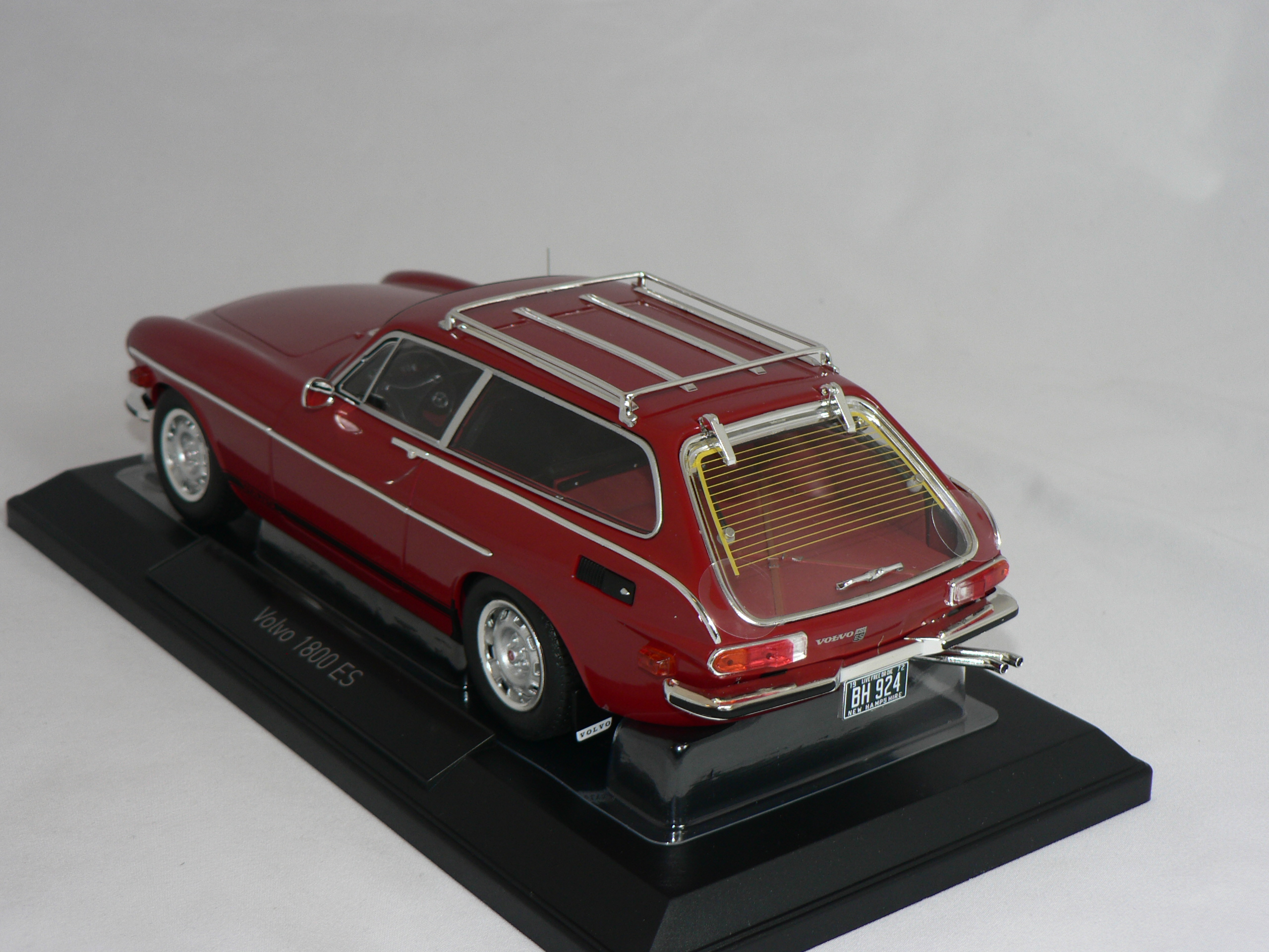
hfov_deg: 32.2
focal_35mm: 60
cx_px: 634
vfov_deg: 24.4
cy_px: 476
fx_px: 2200
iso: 80
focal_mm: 10.1
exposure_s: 1/60
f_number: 3.2
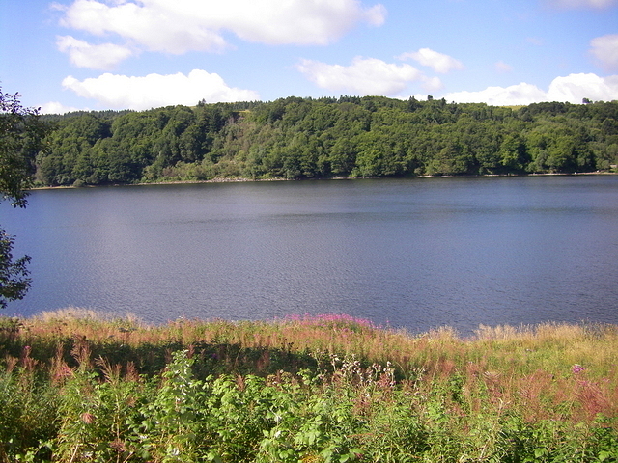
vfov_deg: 37.7
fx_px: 678
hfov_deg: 49.0
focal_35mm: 38
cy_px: 232
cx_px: 309
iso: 80
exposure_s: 1/125
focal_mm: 6.3
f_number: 7
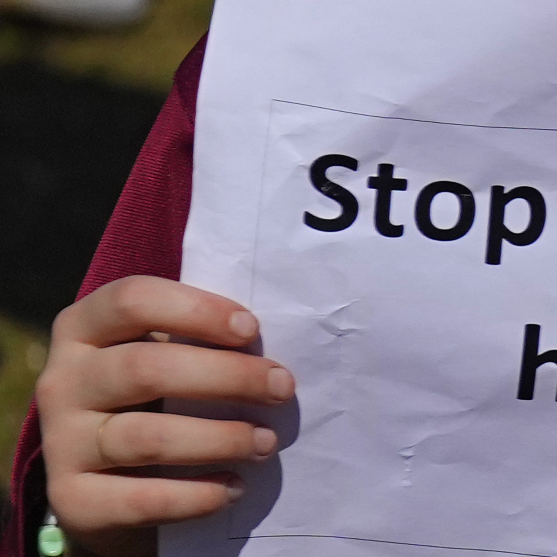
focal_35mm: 439
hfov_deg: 4.0
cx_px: 748
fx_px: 7992
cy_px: 25
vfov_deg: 4.0
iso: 500
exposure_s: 1/10000
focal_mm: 168
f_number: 5
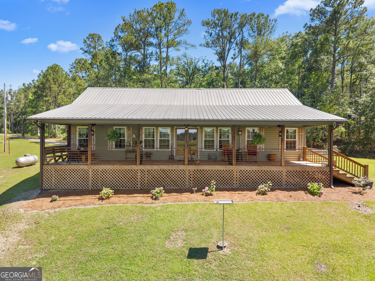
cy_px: 140
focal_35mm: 24
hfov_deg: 71.6
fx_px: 260
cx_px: 188
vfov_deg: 56.8
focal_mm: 8.67
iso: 400
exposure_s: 1/640
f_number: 1.8
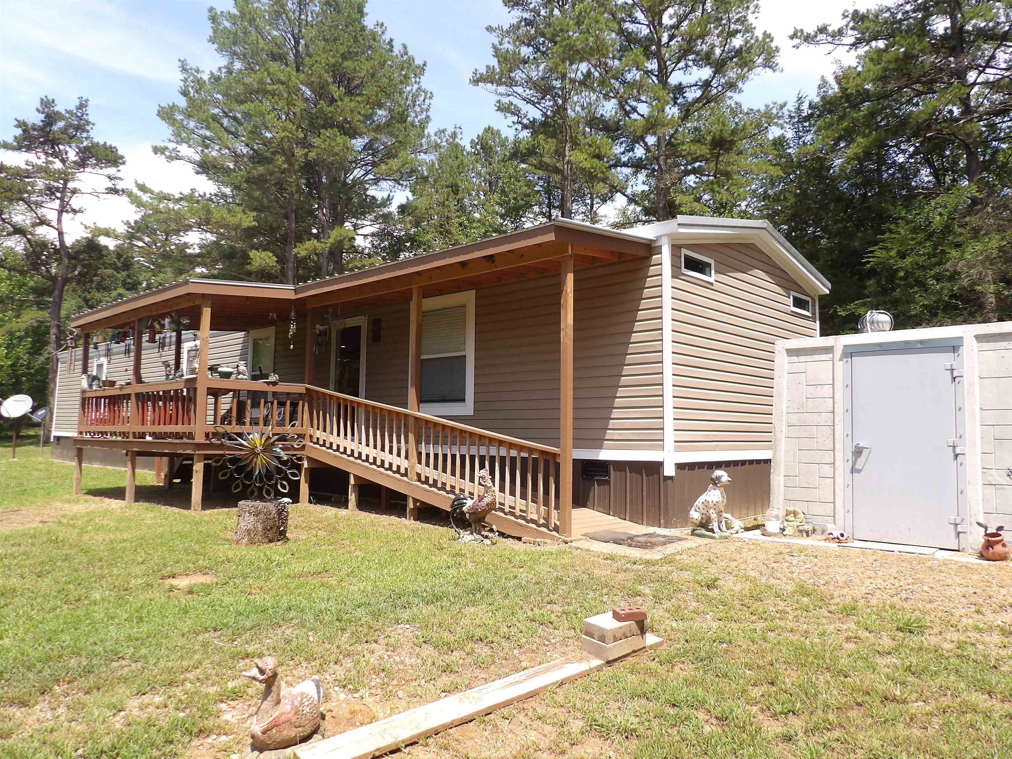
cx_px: 506
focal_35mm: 24
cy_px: 380
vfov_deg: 56.8
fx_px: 702
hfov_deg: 71.6
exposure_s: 1/532
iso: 100
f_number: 3.2
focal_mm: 4.3
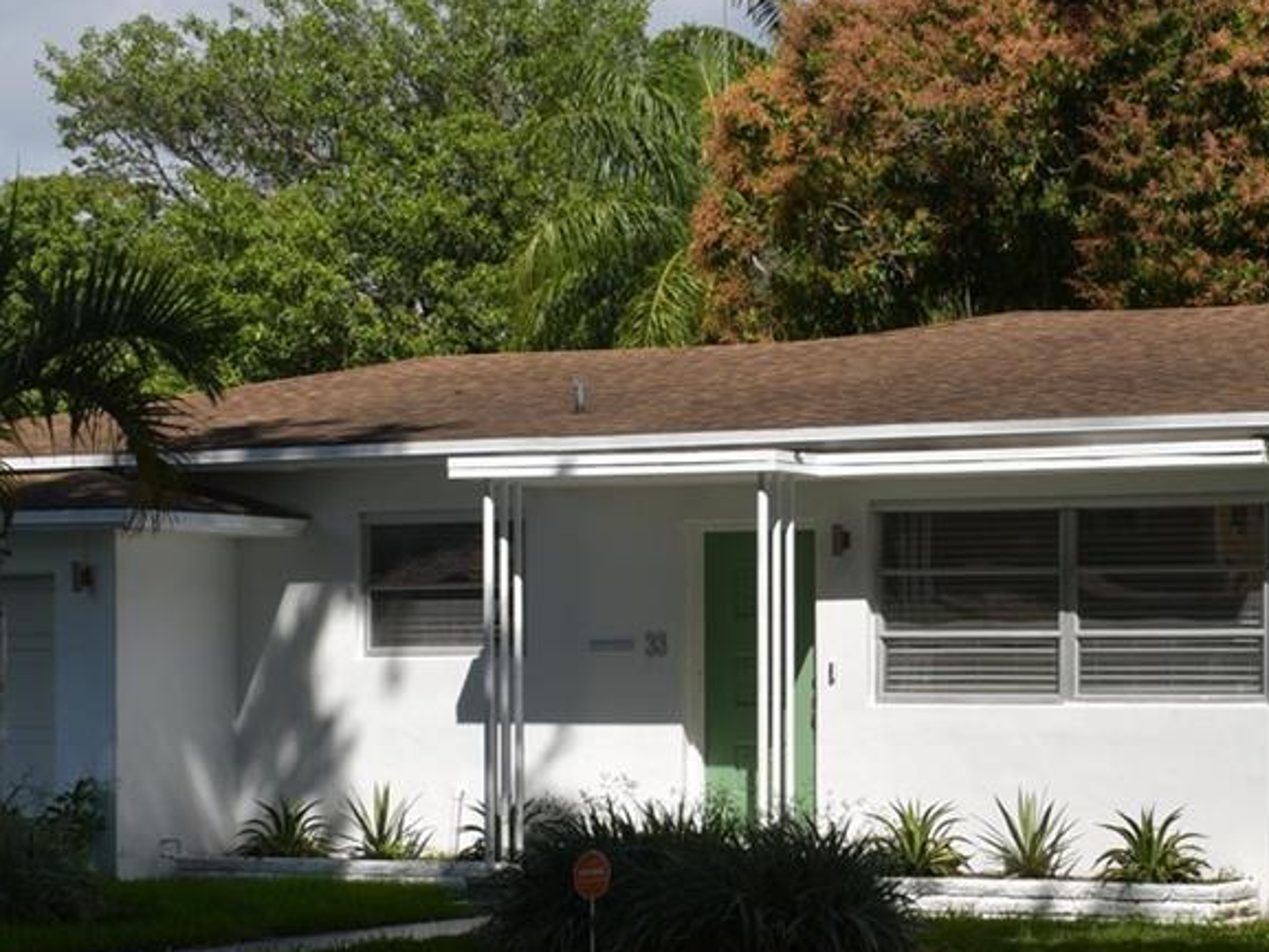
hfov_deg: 20.3
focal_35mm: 96
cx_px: 948
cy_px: 704
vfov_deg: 15.3
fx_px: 3520
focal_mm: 24
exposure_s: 1/250
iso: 100
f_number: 11
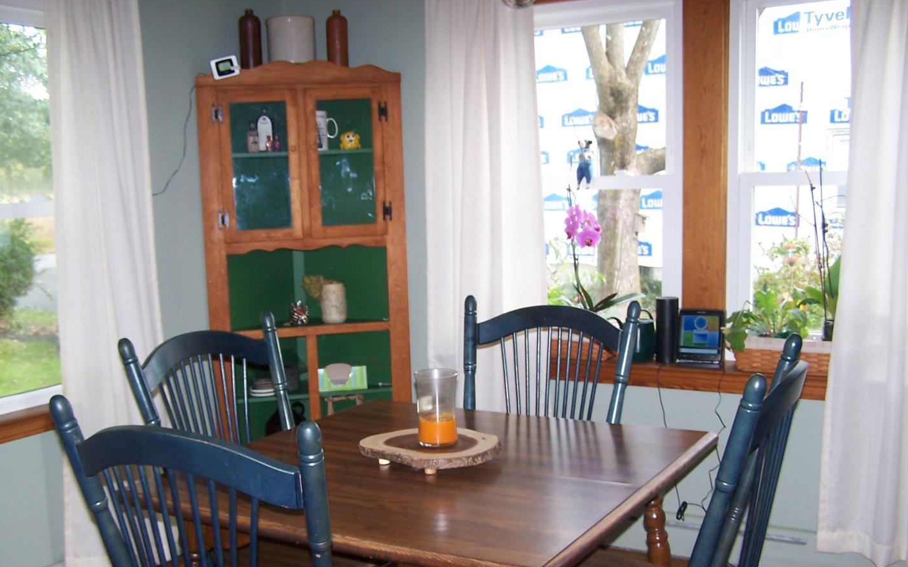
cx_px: 449
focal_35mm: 41
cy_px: 333
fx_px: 1014
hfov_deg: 48.2
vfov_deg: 31.2
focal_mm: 6.3
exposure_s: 1/60
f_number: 2.8
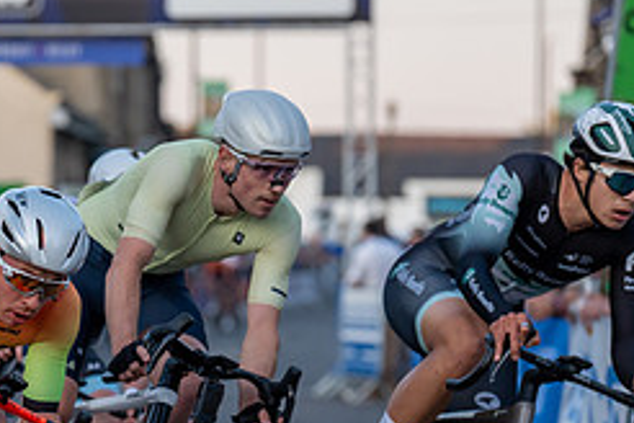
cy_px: 313
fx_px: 4966
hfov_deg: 7.3
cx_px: -75
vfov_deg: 4.9
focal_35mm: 282
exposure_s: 1/800
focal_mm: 116
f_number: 3.2
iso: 1000
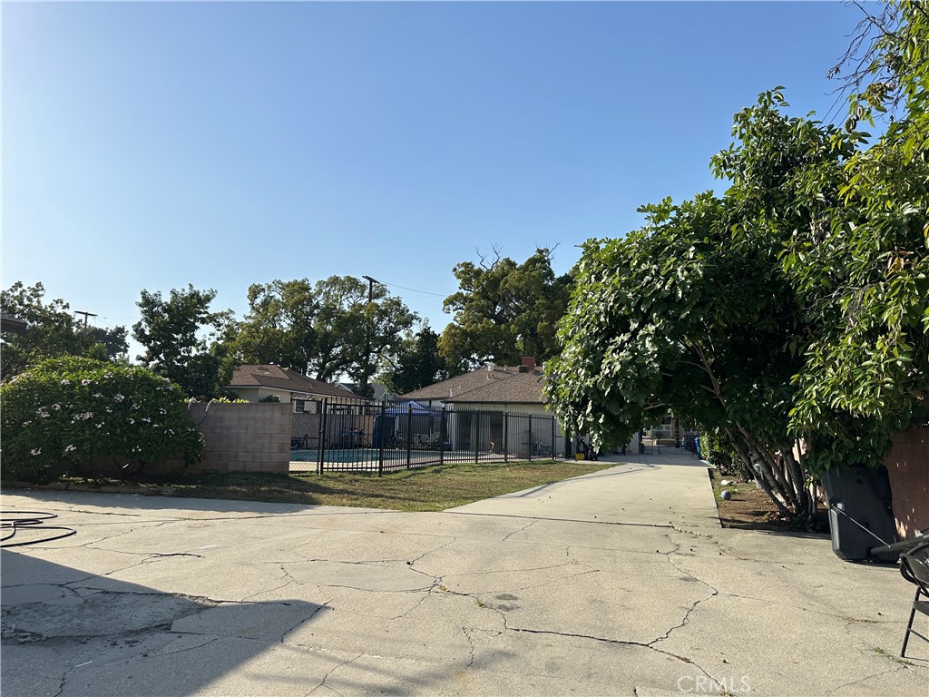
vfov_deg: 56.8
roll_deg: -1.9
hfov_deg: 71.6
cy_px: 348
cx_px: 464
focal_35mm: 24
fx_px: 644
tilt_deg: +6.8
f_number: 1.78
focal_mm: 6.86
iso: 80
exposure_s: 1/5525
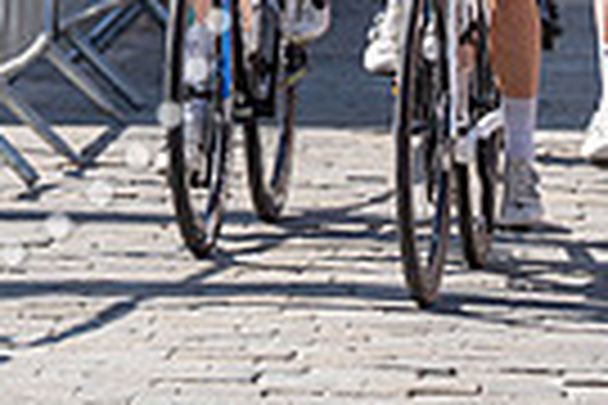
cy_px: -358
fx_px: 9086
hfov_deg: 3.8
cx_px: 531
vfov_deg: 2.5
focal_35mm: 538
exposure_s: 1/1000
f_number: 3.5
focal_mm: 125
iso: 100
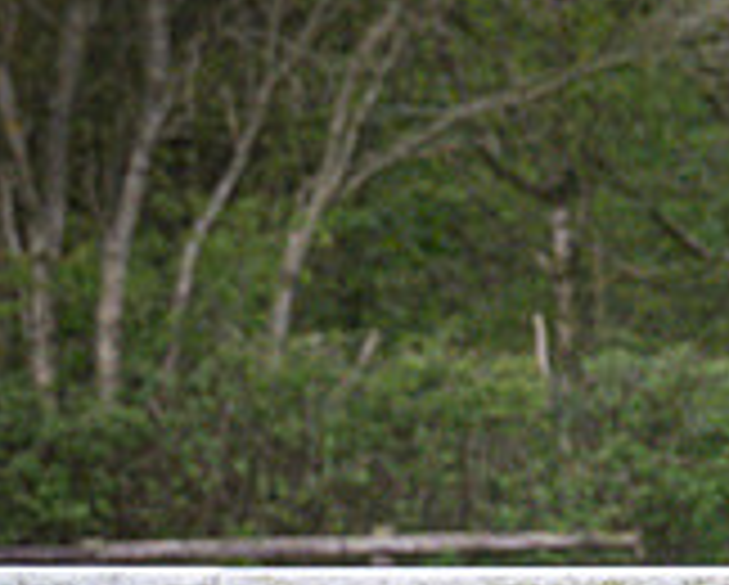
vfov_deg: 2.2
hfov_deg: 2.7
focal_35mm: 707
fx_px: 15272
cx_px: 1095
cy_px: 842
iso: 1600
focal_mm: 102
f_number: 4
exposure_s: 1/1000
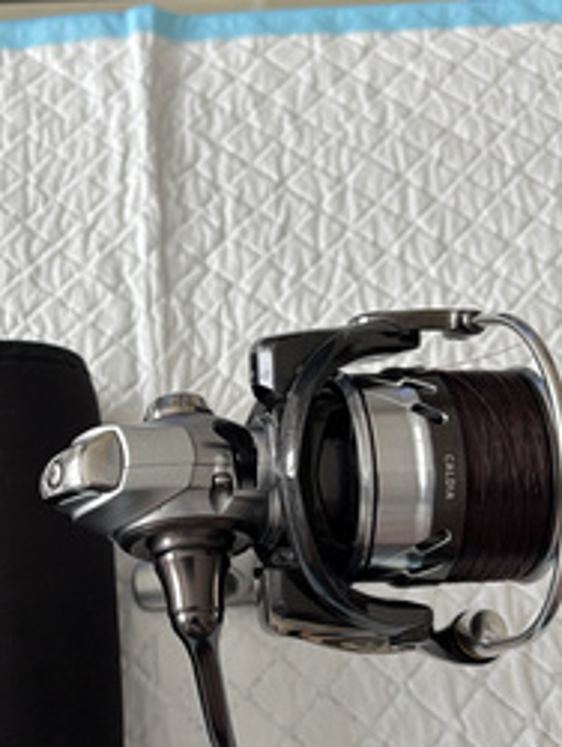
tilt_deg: -58.3
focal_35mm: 52
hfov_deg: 27.6
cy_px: 427
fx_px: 1124
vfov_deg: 36.7
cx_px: 121
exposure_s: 1/100
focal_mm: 5.96
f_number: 1.6
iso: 125
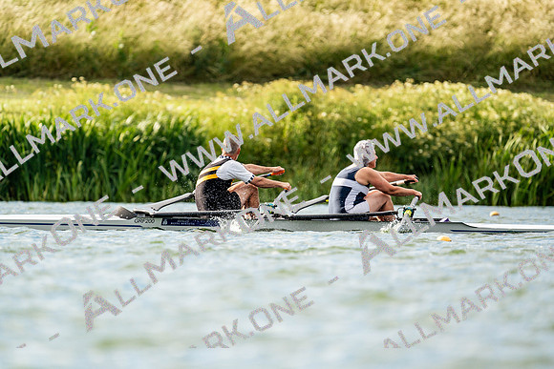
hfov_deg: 3.4
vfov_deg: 2.3
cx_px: 277
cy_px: 184
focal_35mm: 600
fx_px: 9235
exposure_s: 1/2000
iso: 400
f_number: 6.3
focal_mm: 600
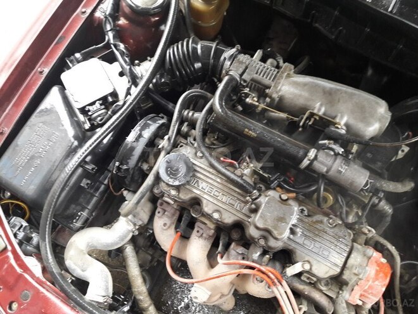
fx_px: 338
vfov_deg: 49.7
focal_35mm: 28
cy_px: 157
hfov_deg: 63.4
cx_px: 209
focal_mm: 3.7
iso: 160
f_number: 1.9
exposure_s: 1/20
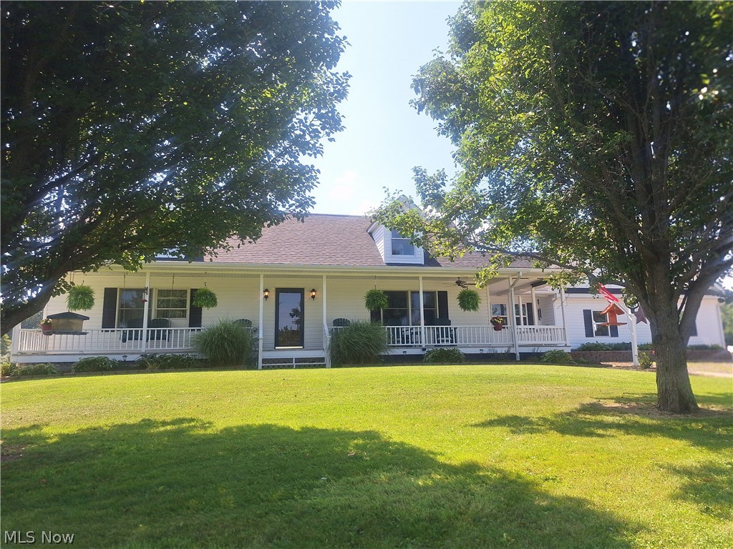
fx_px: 487
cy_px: 274
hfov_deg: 73.9
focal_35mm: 23
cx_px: 366
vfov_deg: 58.9
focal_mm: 5.54
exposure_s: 1/1383
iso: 40
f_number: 1.8
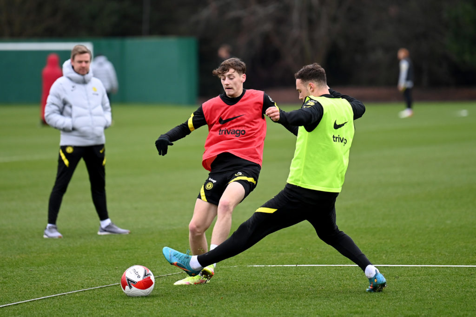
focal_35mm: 200
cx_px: 238
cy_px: 158
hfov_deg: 10.3
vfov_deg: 6.9
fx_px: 2645
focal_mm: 200
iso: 1000
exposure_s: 1/1600
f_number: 2.8
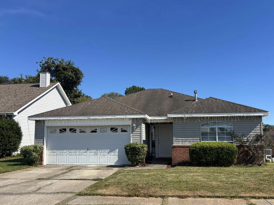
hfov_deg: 58.2
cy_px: 114
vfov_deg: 45.4
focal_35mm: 31
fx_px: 245
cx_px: 150
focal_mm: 5.96
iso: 50
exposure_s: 1/3311
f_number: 1.6
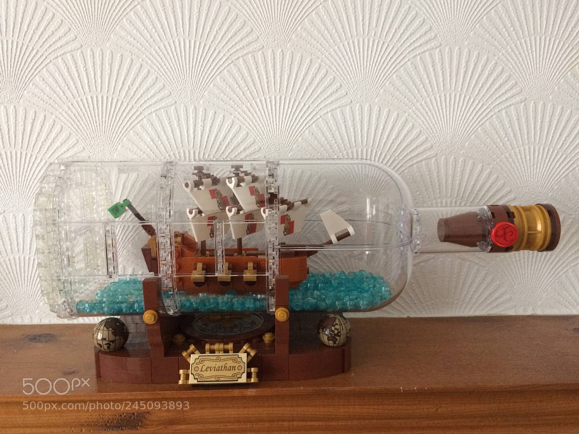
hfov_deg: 61.7
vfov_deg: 48.2
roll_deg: +1.2
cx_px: 290
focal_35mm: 29
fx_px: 485
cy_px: 217
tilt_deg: -8.8
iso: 320
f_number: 2.2
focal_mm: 4.15
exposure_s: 1/20
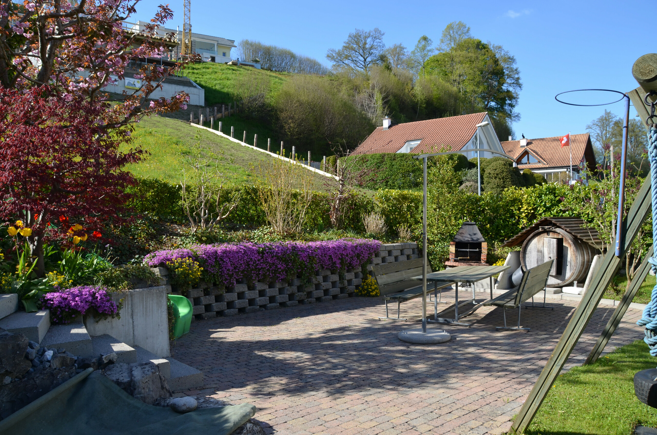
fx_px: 492
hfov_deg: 67.5
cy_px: 218
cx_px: 328
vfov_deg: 47.7
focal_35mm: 27
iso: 200
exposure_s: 1/320
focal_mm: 18
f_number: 9
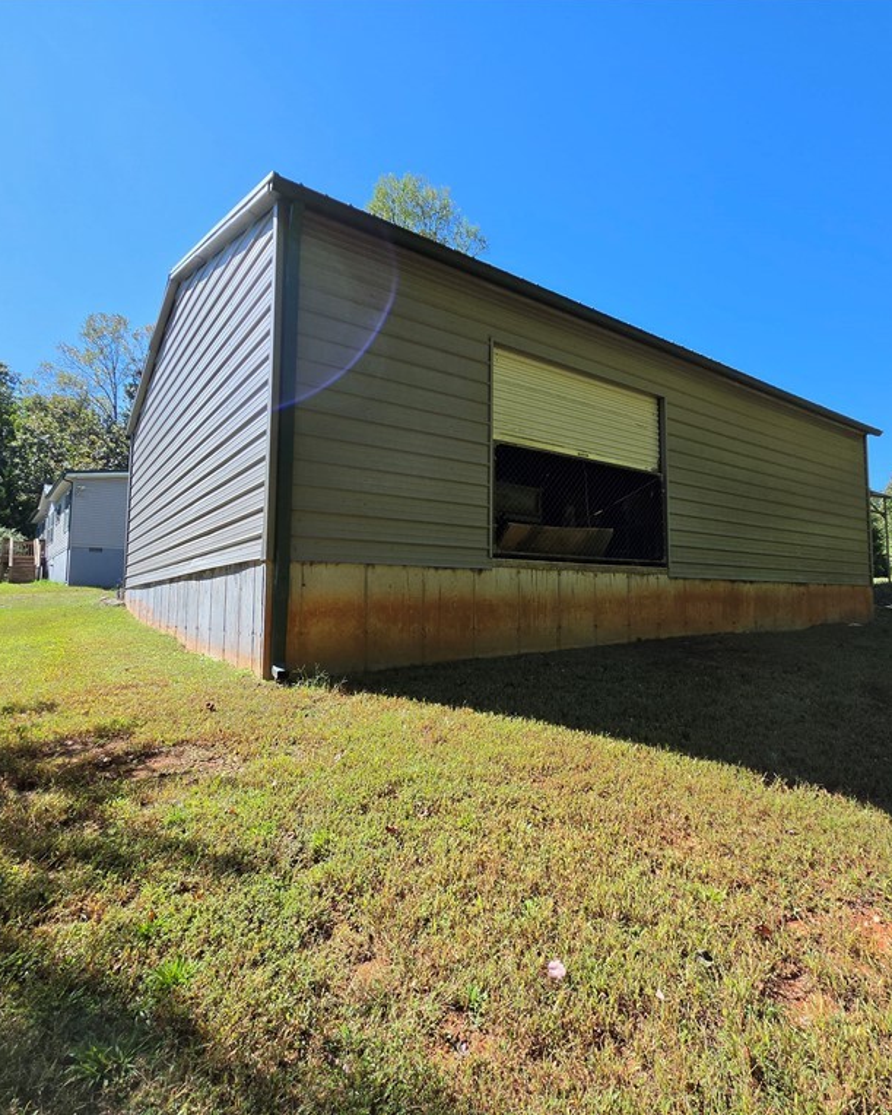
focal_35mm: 17
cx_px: 504
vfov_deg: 89.6
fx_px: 561
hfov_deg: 76.6
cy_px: 556
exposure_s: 1/2111
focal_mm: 2.2
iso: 100
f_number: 2.2
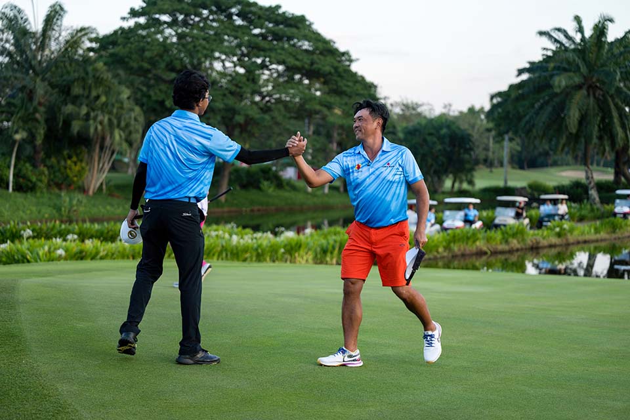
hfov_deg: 28.8
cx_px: 315
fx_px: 1225
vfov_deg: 19.5
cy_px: 210
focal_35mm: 70
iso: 360
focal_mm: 70
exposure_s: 1/320
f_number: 2.8
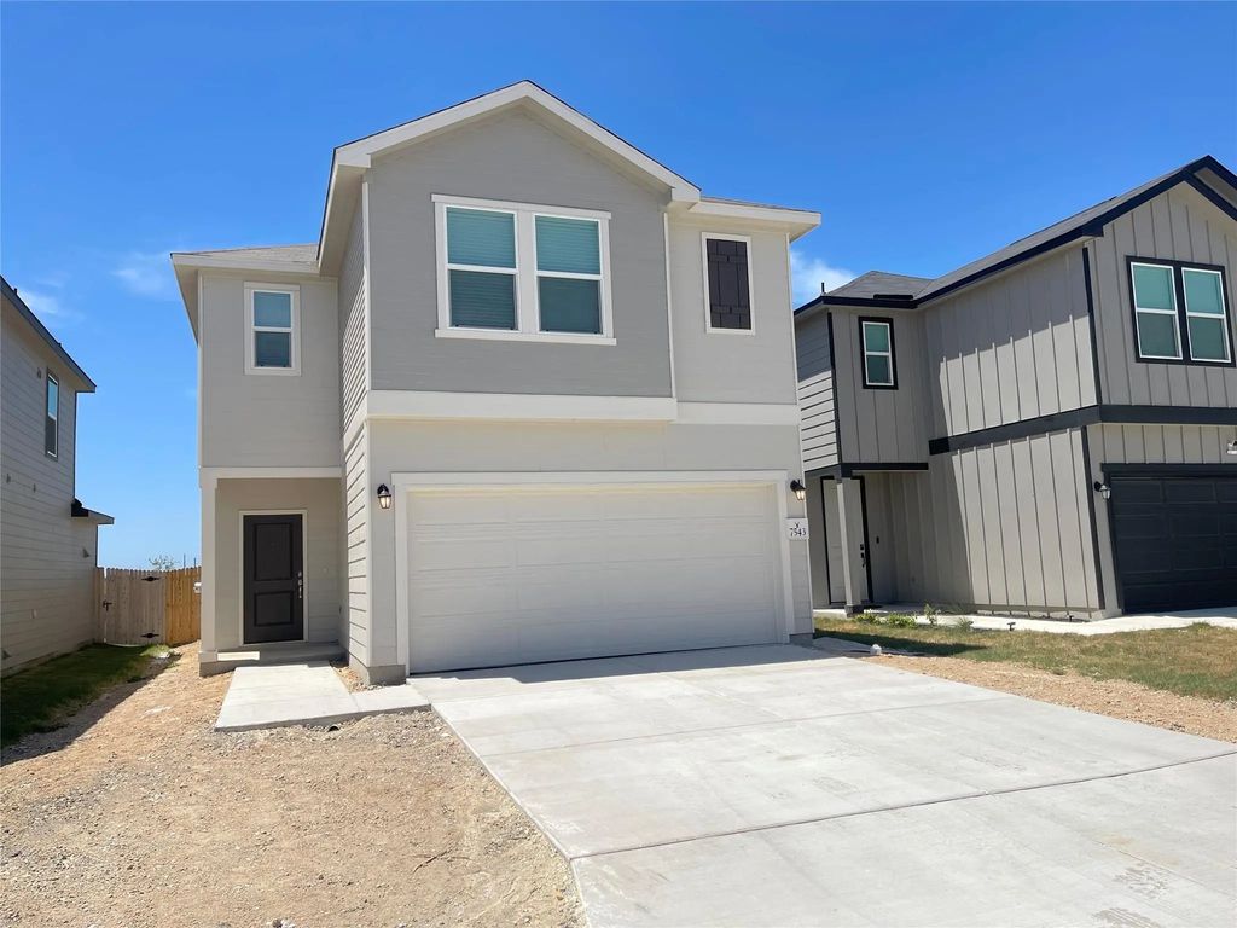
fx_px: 893
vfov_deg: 54.9
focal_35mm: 25
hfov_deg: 69.4
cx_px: 618
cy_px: 464
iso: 32
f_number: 1.6
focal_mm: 5.1
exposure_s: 1/5917
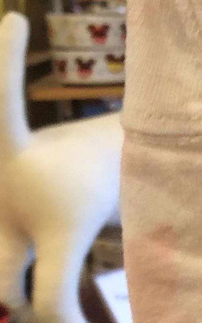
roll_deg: -0.1
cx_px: 478
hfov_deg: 7.7
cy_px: 278
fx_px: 1402
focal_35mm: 159
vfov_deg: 13.1
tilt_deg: -13.4
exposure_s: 1/15
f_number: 1.8
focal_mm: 3.99
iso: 50
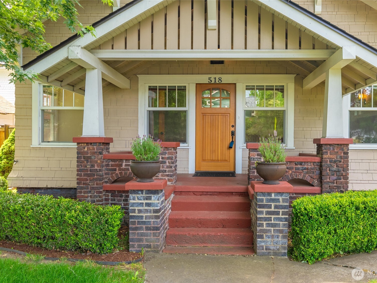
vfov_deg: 53.1
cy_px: 142
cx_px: 200
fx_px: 283
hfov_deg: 67.2
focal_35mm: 26
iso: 250
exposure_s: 1/30
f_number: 7.1
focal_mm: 24
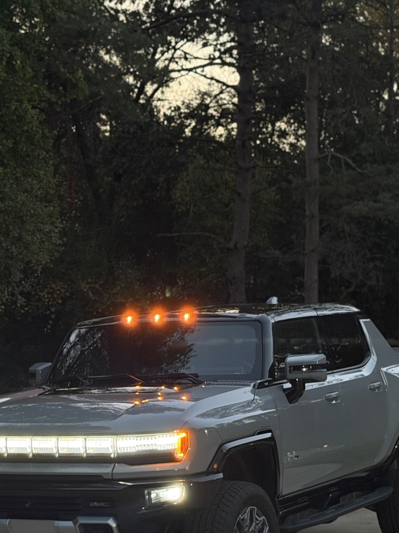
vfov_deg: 22.1
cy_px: 399
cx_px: 168
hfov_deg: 16.8
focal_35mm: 88
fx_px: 1353
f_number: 1.78
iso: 400
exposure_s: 1/40
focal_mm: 6.76
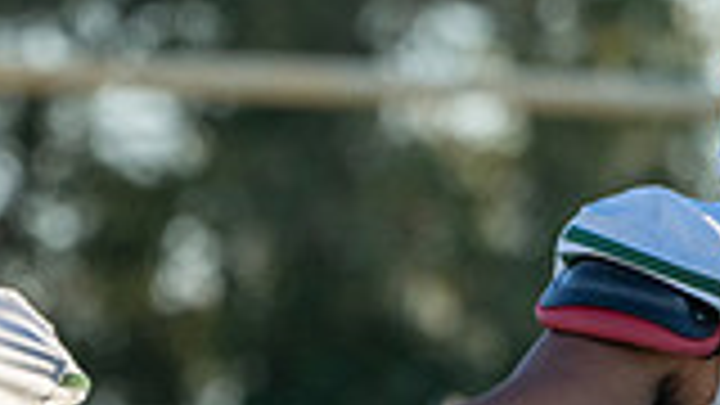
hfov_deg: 1.5
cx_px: 162
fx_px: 26919
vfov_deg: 0.9
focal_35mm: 1410
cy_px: 608
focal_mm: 274
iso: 500
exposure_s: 1/1250
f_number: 5.6
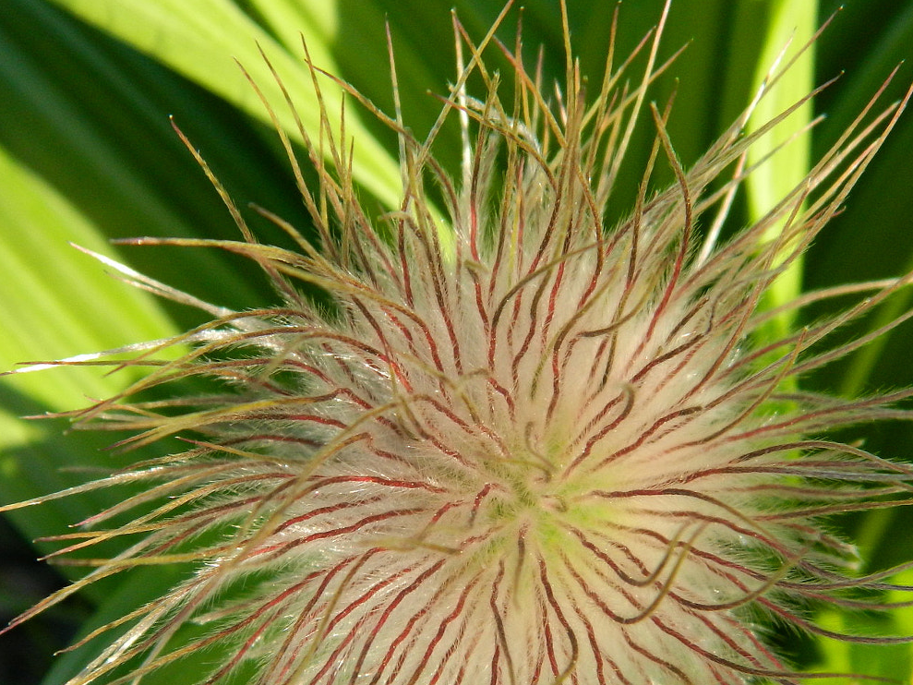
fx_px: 2005
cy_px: 521
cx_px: 447
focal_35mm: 76
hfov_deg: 25.7
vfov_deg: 19.2
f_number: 3.6
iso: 180
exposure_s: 1/400
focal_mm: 8.4
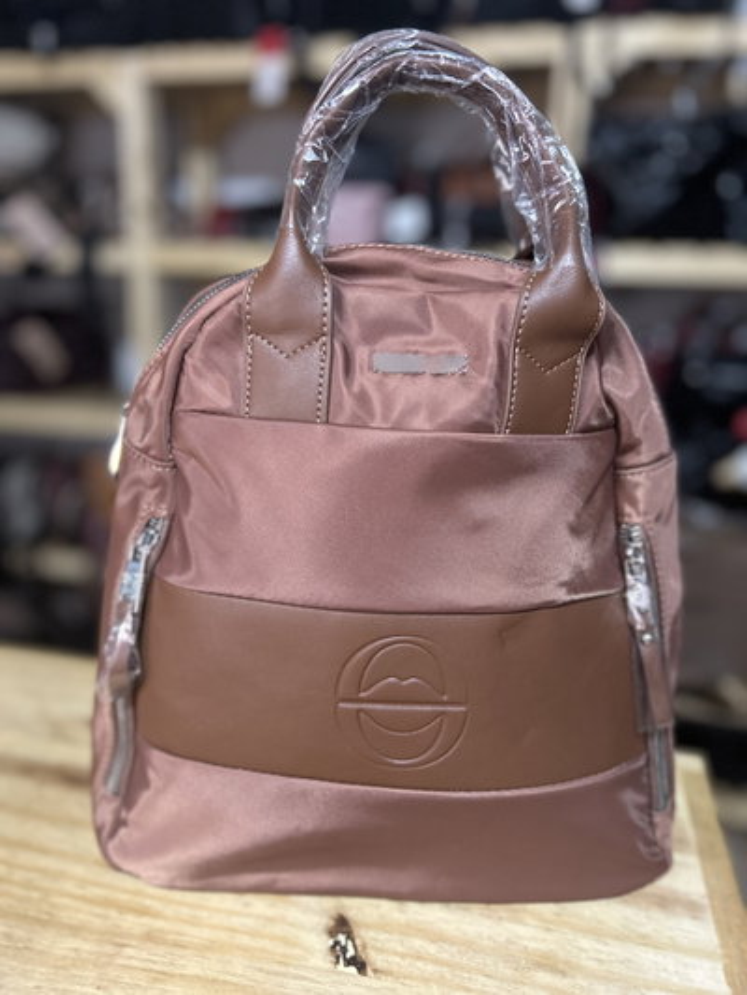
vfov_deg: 67.3
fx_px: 748
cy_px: 498
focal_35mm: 26
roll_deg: -1.4
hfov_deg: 53.1
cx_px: 374
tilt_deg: -14.5
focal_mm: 5.7
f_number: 1.5
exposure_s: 1/50
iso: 400
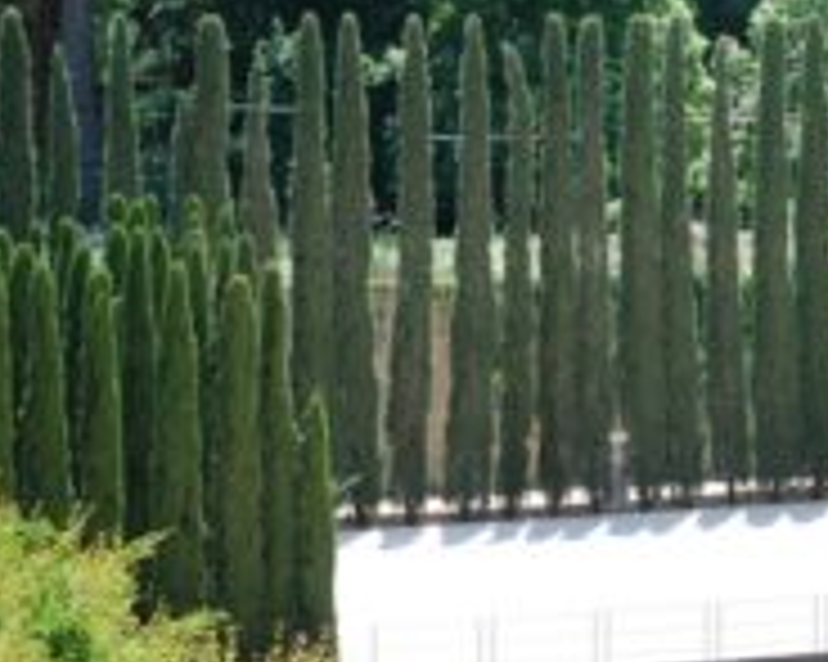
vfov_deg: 8.8
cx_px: 963
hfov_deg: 10.8
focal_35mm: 176
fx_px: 4311
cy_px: 304
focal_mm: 46
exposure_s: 1/125
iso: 100
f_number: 5.6
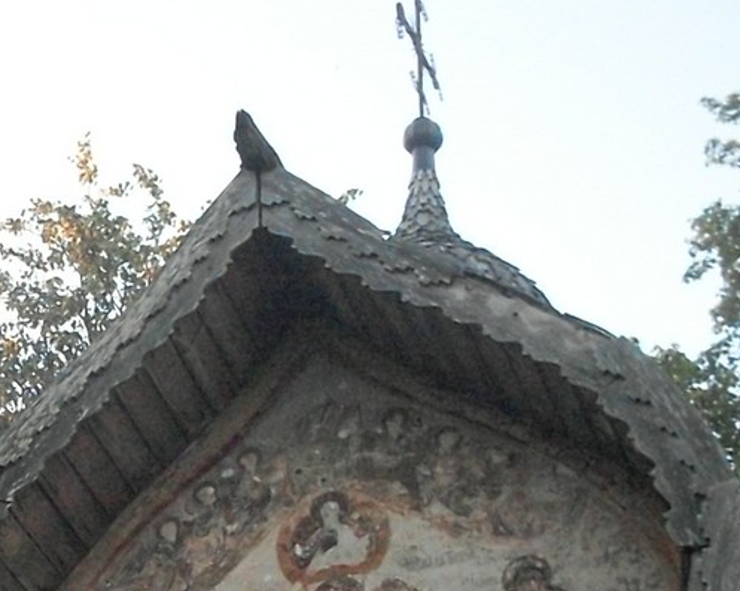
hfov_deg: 17.4
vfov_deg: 13.9
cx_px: -54
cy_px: 721
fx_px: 2342
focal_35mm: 107
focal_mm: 6.3
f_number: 2.8
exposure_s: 1/125
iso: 400
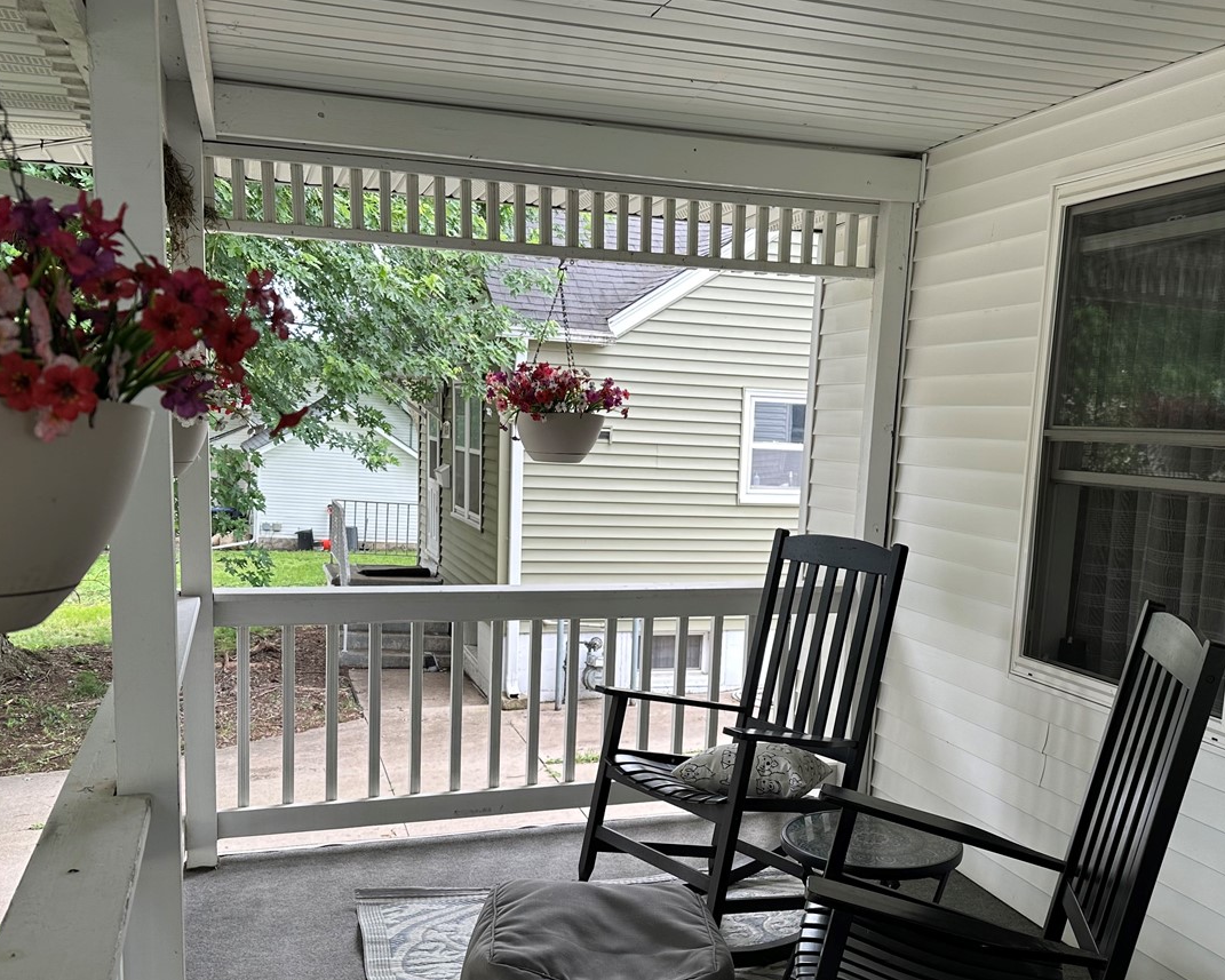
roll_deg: -3.5
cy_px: 622
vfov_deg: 41.9
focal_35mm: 35
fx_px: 1269
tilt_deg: -8.5
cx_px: 690
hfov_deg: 51.4
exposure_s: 1/152
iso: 64
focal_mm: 6.86
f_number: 1.78
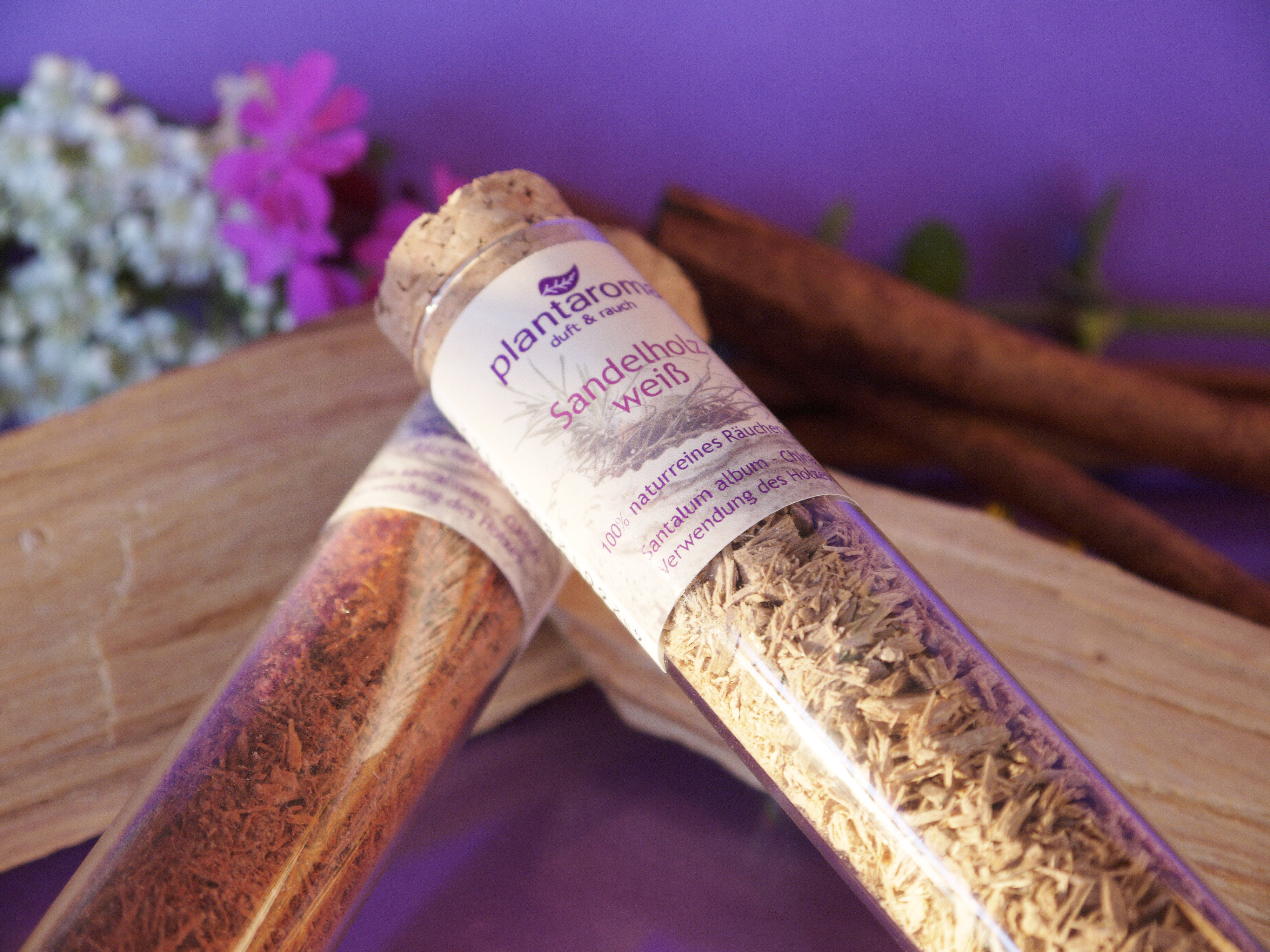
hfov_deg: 26.3
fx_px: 2715
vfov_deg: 19.9
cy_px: 476
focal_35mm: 74
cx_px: 635
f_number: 5.4
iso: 100
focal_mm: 37
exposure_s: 1/15
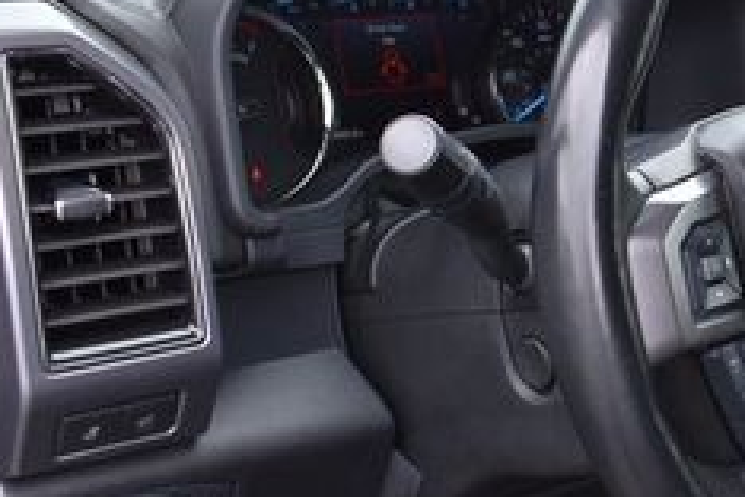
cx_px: 802
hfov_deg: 25.5
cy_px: 244
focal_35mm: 74
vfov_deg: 18.4
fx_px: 1531
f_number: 5
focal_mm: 18
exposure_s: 1/250
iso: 400
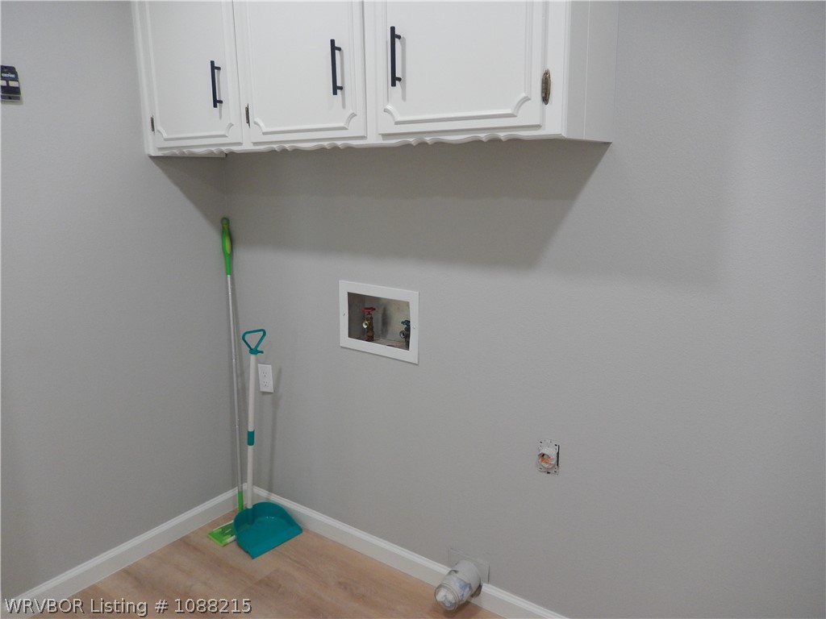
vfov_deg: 54.9
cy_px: 310
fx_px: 597
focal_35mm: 25
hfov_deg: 69.4
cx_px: 413
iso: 220
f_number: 3.4
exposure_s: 1/30
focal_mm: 4.5
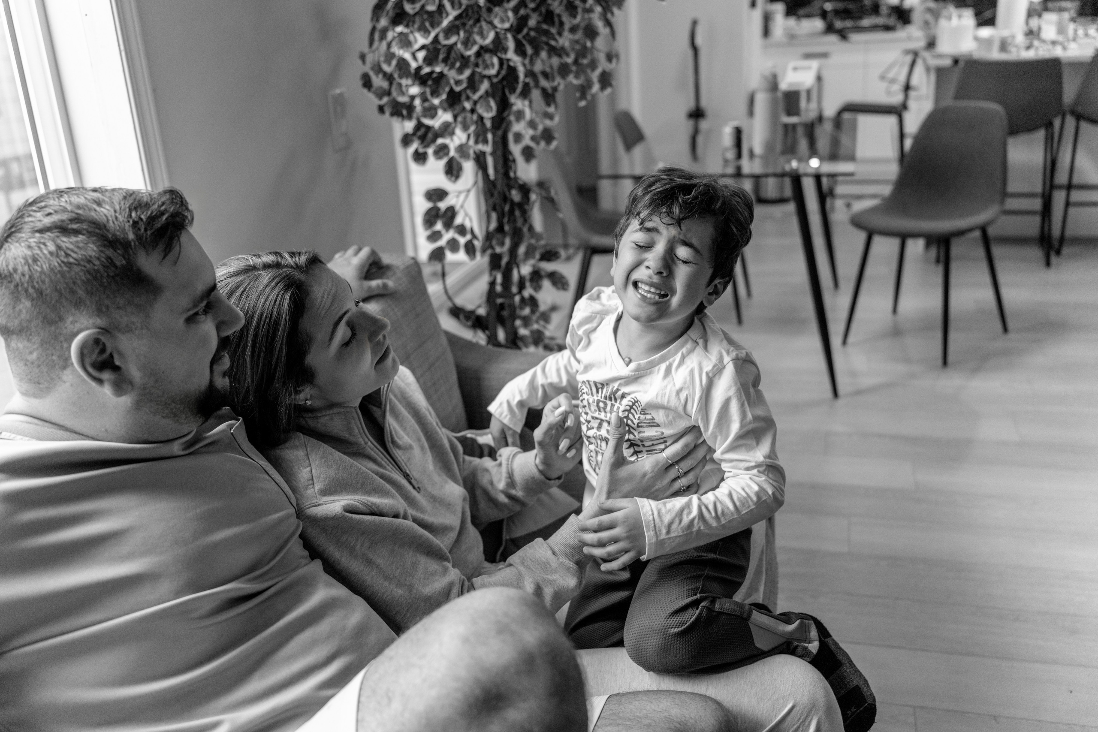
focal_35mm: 33
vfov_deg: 40.0
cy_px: 366
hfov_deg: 57.2
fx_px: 1006
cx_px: 549
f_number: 2.8
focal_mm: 33
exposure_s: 1/400
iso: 1250
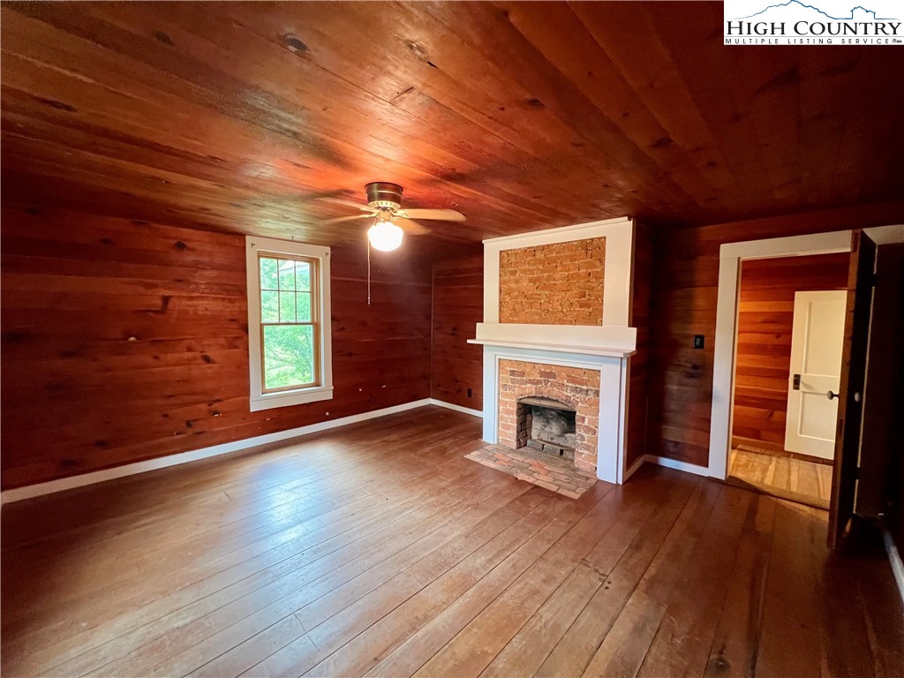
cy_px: 339
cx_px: 452
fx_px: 339
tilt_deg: -3.3
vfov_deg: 89.9
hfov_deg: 106.2
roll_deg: -0.5
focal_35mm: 13
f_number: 1.8
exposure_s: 1/60
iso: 640
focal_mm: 1.57
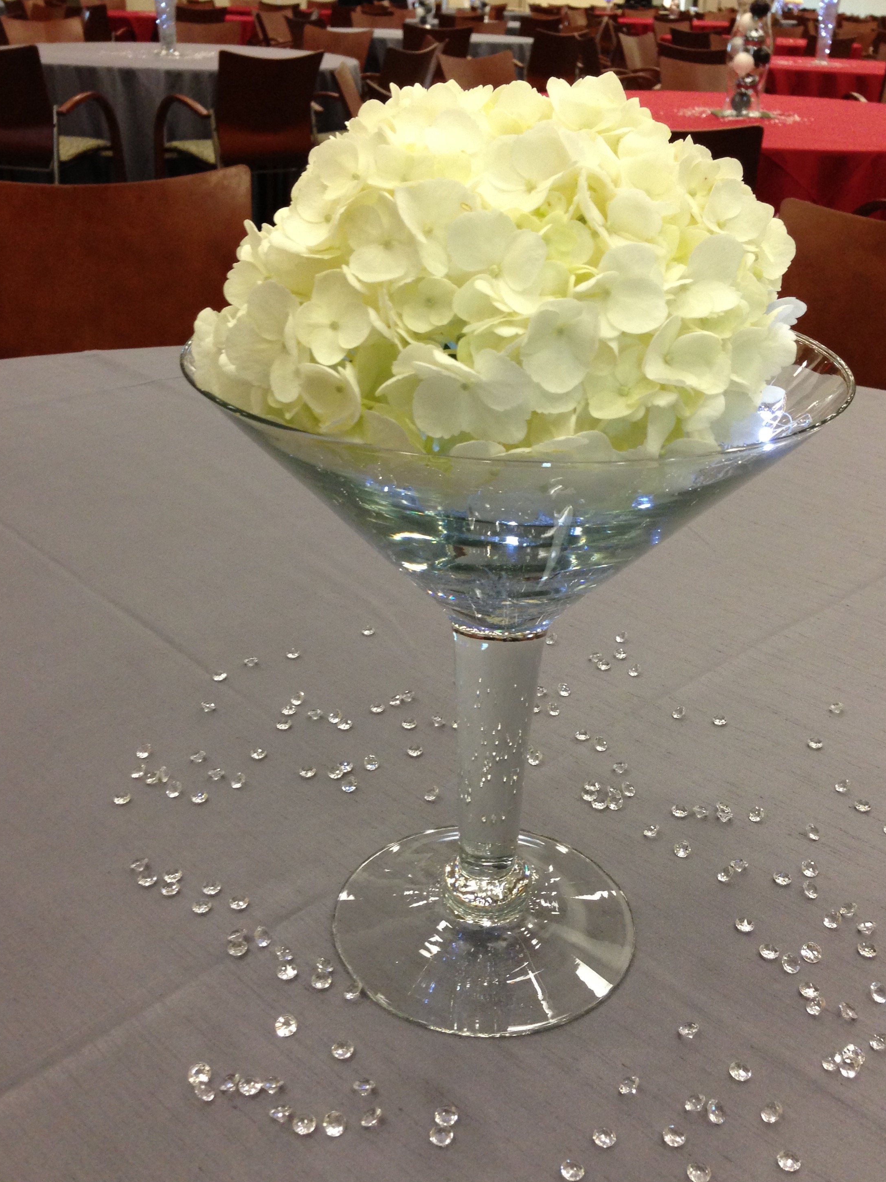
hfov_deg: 38.6
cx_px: 472
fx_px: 1263
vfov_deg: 50.1
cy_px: 570
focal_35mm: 37
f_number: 2.4
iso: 160
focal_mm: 4.13
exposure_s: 1/20
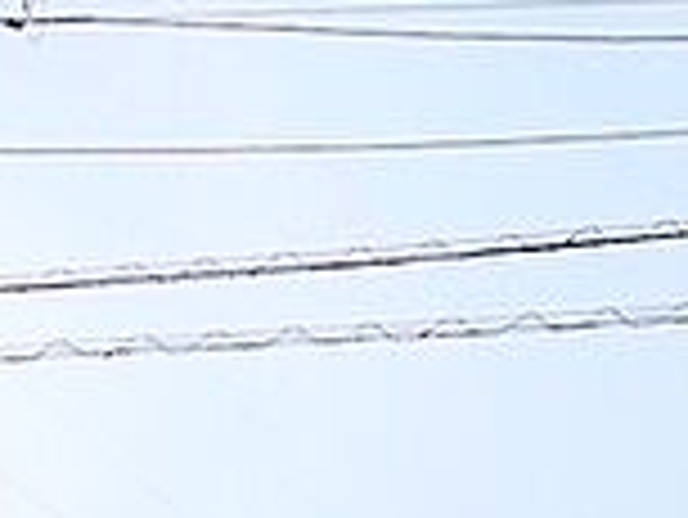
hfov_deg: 30.6
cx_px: -99
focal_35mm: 55
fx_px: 1094
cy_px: 977
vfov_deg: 19.0
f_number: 2.2
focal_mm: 1.83
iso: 51
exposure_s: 1/6897
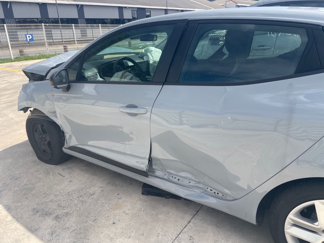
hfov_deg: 67.3
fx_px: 243
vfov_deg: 53.1
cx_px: 162
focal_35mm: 26
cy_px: 122
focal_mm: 4.2
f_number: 1.6
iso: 32
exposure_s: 1/2132
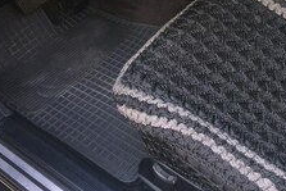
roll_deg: +1.8
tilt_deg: -29.8
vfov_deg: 18.3
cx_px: 182
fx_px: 533
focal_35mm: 67
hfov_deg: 29.9
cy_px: -85
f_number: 2.2
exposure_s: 1/100
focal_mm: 4.15
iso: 50
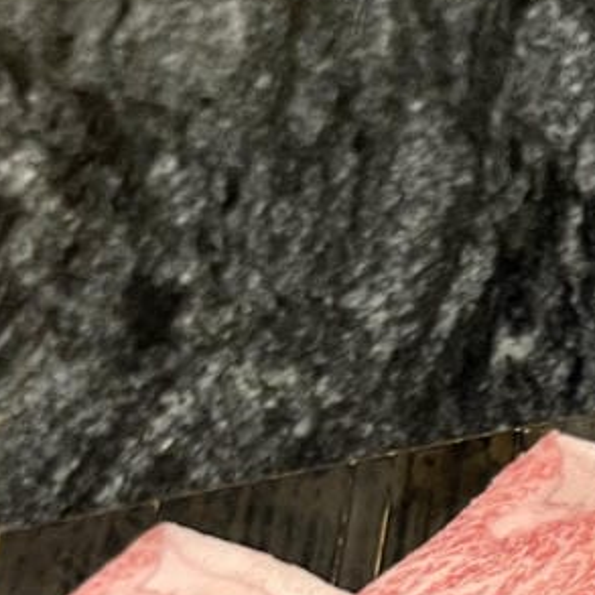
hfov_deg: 17.8
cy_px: 818
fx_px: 1828
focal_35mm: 94
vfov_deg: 17.2
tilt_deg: -51.3
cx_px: 674
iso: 125
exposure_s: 1/60
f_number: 1.5
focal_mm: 5.7
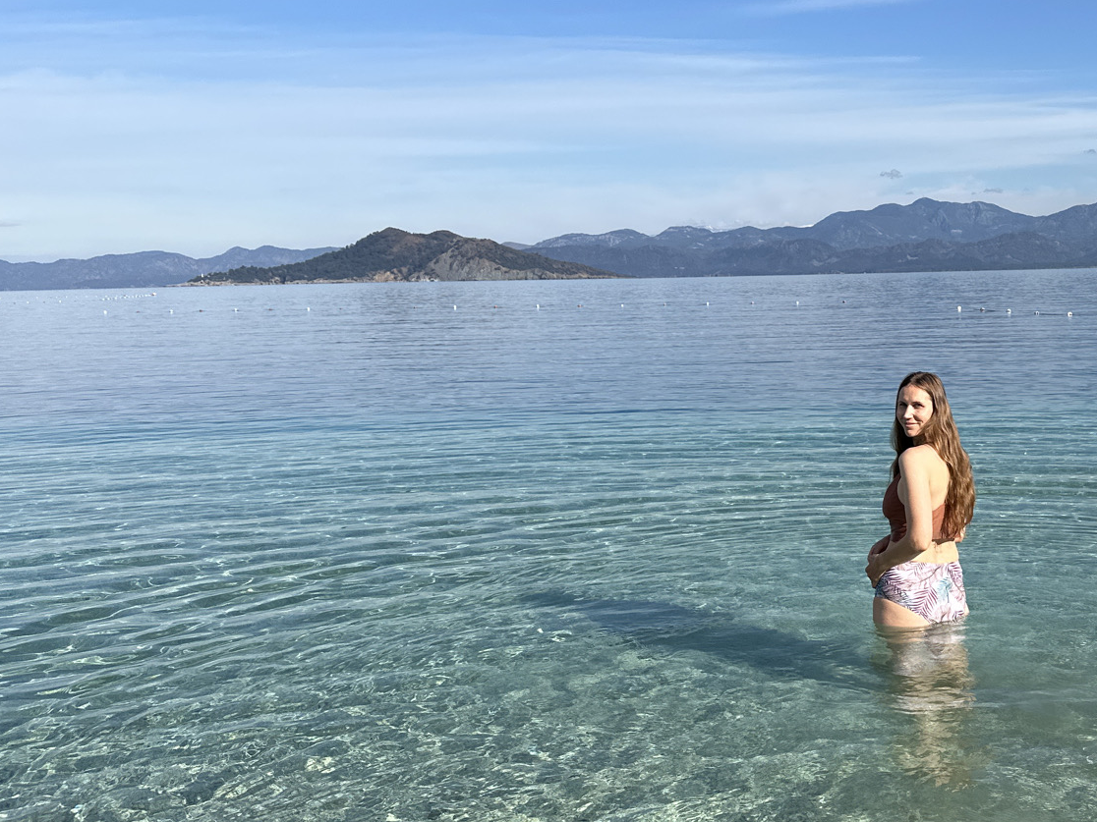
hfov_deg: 41.9
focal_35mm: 43
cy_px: 397
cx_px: 884
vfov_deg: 33.6
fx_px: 1363
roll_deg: +2.3
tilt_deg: -5.1
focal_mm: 6.86
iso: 80
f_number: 1.78
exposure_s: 1/5848
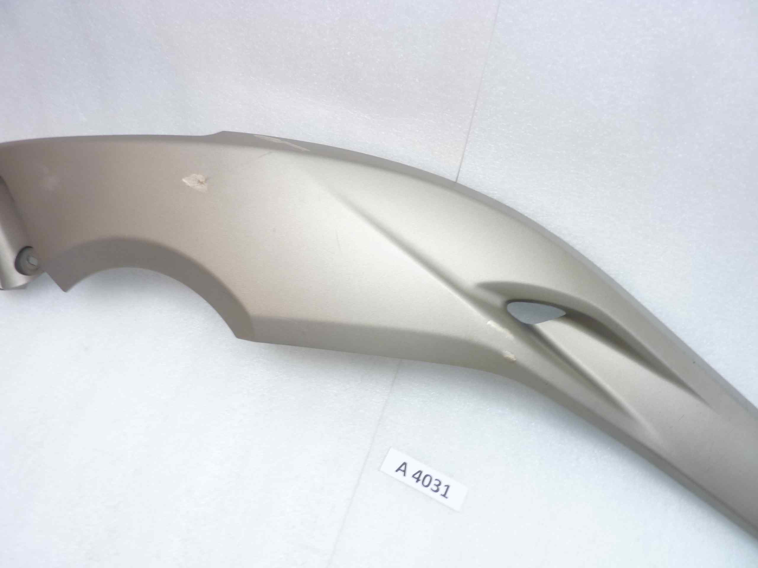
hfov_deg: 69.4
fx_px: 547
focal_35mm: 25
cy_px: 284
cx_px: 379
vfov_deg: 54.9
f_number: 3.3
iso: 80
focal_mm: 4.1
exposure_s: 1/10
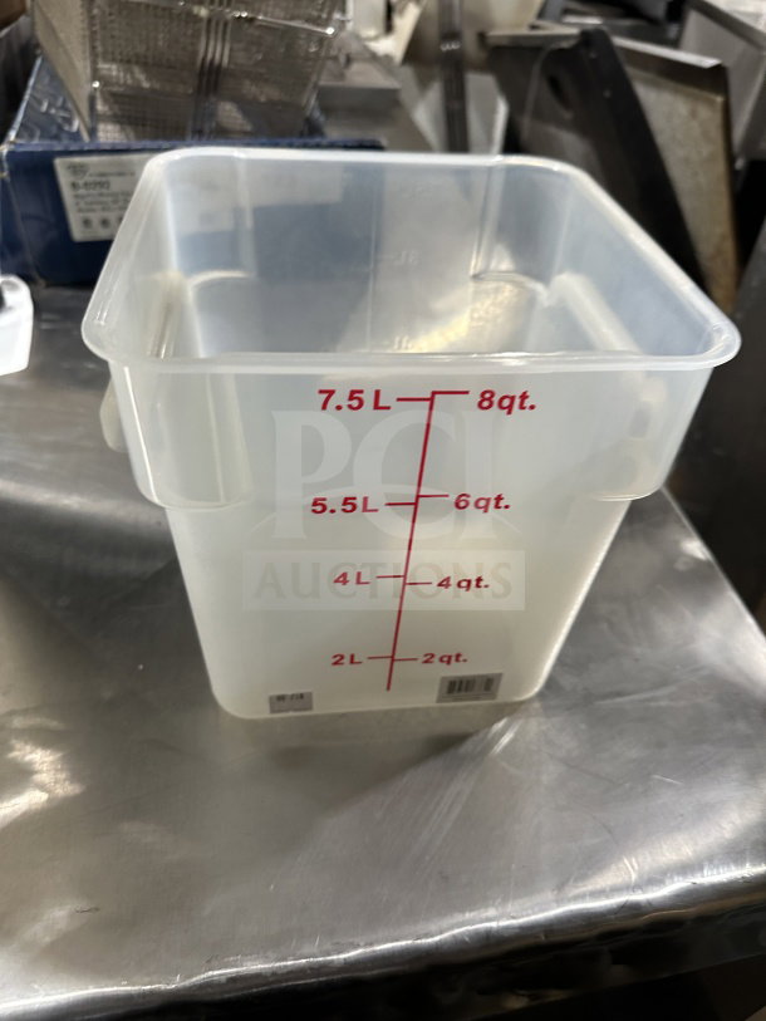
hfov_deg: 56.8
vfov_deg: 71.6
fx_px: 708
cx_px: 383
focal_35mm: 24
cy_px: 510
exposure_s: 1/70
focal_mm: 6.86
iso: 250
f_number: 1.78
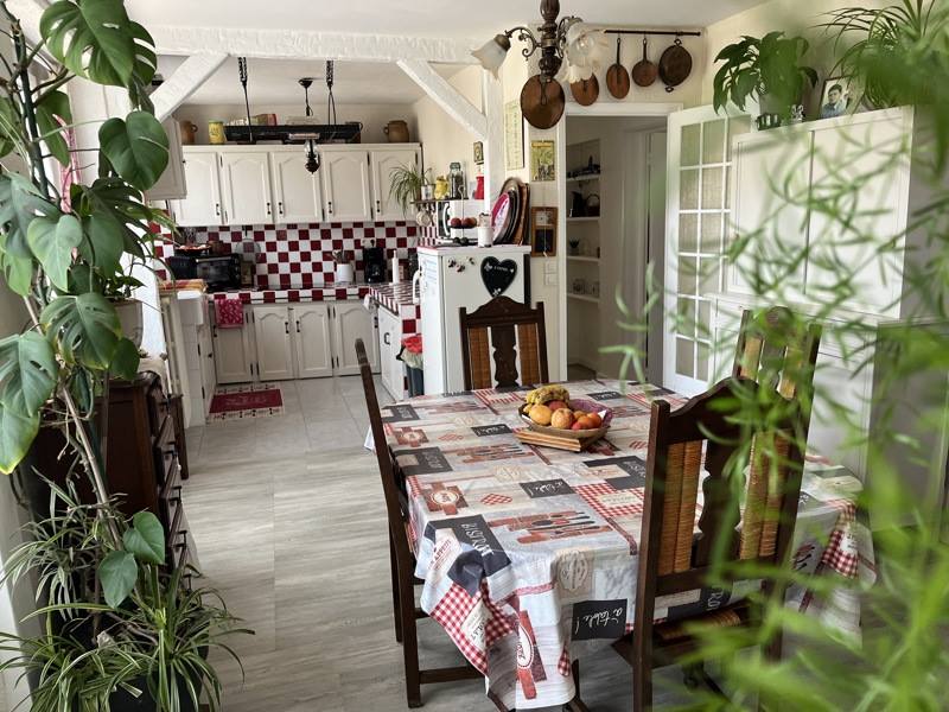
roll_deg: +1.6
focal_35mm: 26
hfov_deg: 67.3
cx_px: 474
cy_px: 356
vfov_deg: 53.1
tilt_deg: -9.7
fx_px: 713
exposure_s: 1/116
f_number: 1.6
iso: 125
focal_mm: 5.1
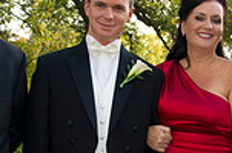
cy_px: 196
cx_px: 147
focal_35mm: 146
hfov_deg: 14.1
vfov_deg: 9.2
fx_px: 939
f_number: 6.3
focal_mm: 38
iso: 320
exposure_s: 1/160
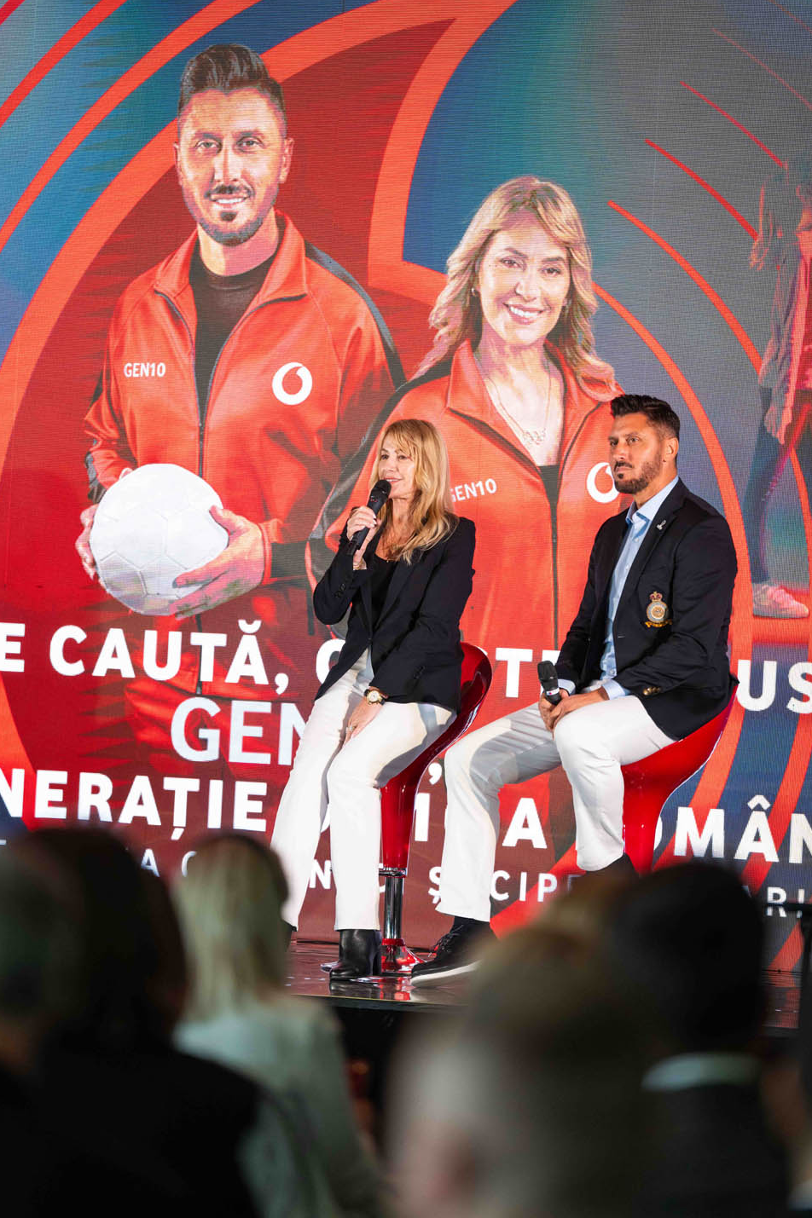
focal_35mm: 210
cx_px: 403
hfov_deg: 6.5
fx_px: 7108
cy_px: 616
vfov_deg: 9.8
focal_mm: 200
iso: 800
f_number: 2.8
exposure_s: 1/200
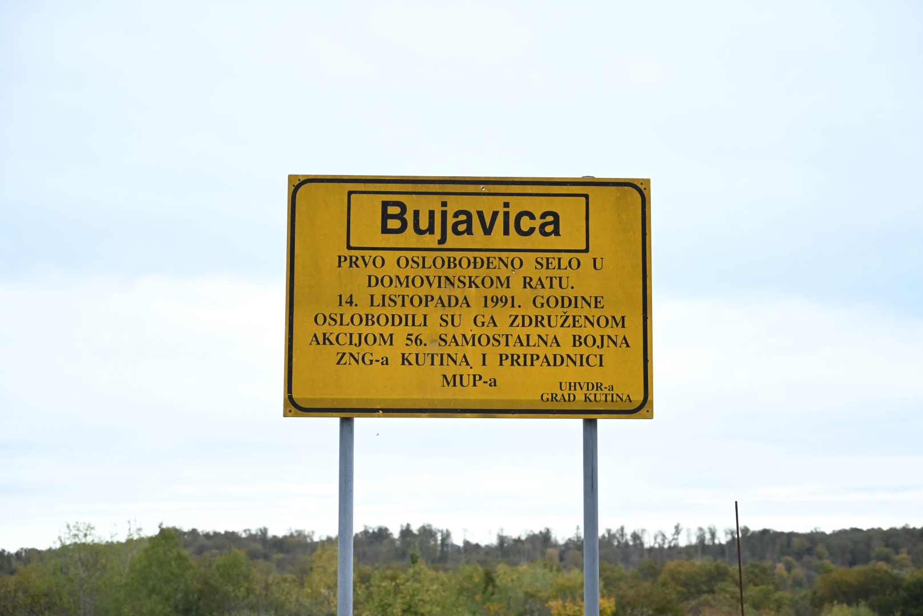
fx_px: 1590
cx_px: 462
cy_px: 308
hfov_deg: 32.4
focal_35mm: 62
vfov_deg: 21.9
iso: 2500
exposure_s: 1/2500
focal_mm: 62
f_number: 4
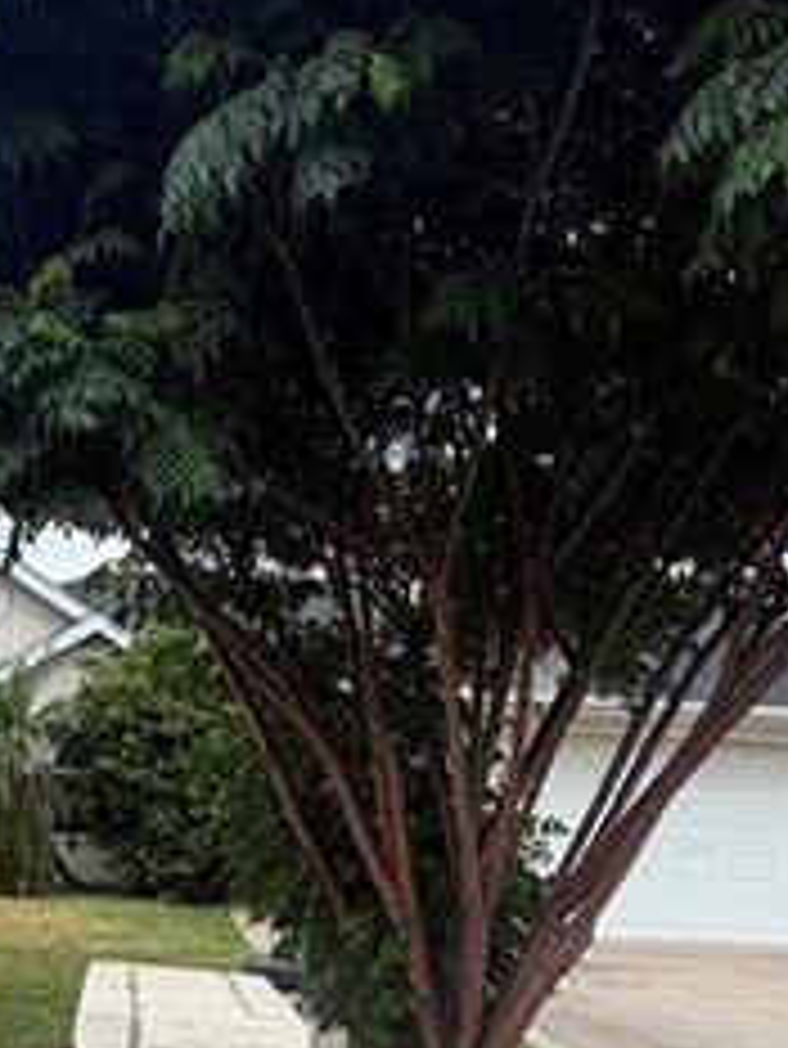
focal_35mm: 40
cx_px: 203
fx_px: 1213
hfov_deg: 35.2
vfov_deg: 40.8
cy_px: 1050
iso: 40
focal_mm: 2.22
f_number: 2.2
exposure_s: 1/502
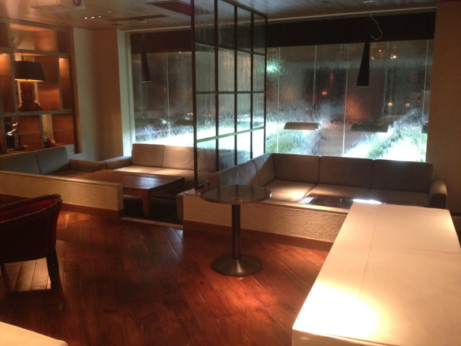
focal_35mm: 35
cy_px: 173
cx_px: 230
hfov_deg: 52.6
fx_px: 466
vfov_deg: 40.7
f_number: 2.4
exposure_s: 1/20
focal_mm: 4.28
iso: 250
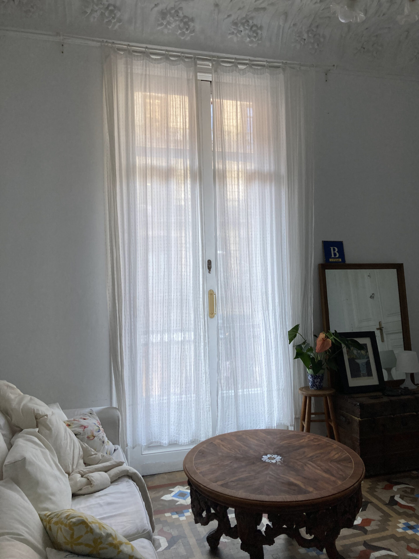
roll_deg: +2.1
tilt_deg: +2.1
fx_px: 452
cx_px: 210
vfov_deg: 63.4
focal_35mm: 28
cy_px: 280
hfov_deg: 49.7
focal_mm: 3.99
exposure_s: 1/84
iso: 80
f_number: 1.8
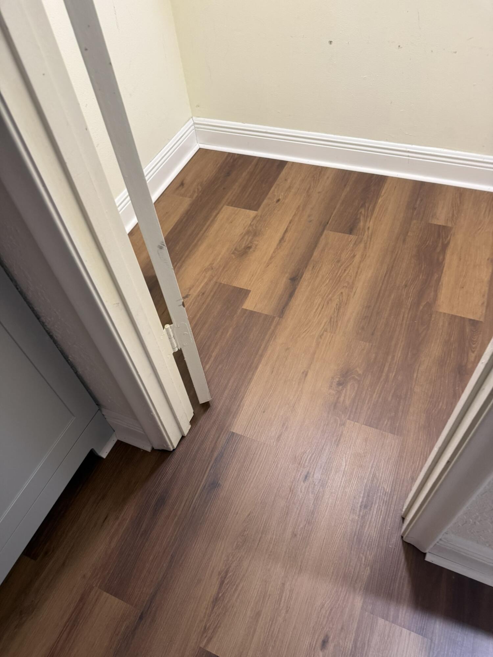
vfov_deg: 71.6
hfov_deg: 56.8
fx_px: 456
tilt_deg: -48.1
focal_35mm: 24
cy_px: 328
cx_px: 246
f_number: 1.78
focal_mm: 6.76
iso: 200
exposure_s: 1/60
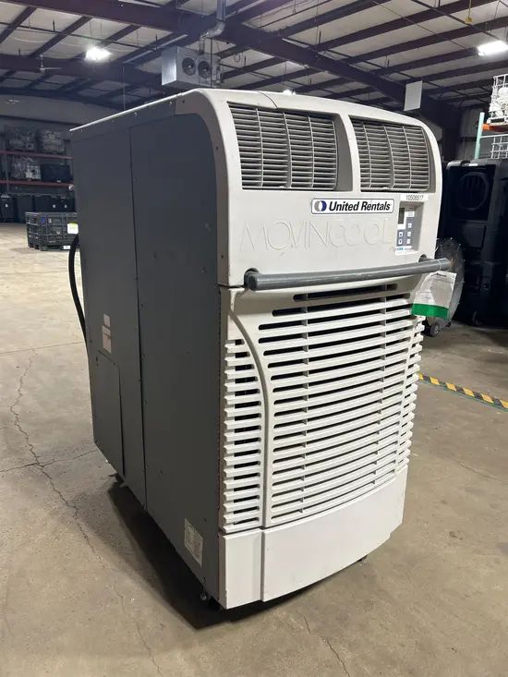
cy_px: 338
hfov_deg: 53.1
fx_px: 509
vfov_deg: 67.3
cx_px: 254
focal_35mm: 26
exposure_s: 1/62
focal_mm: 5.7
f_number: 1.5
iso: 100
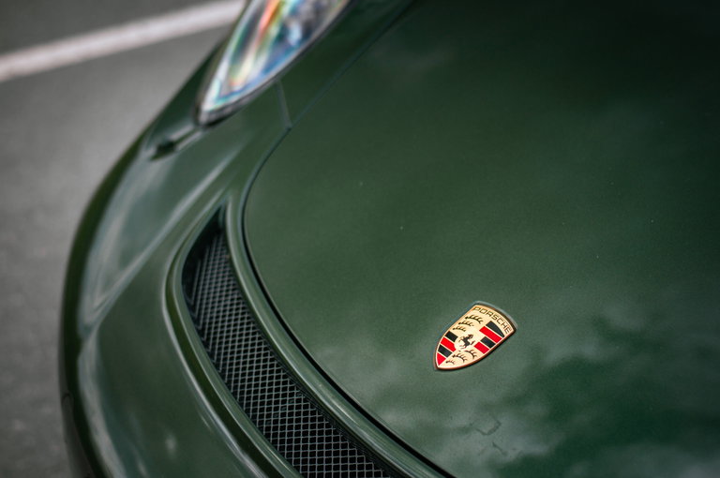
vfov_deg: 18.1
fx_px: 1498
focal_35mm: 75
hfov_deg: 27.0
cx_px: 360
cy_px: 239
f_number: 1.8
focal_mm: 50
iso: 200
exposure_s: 1/1000
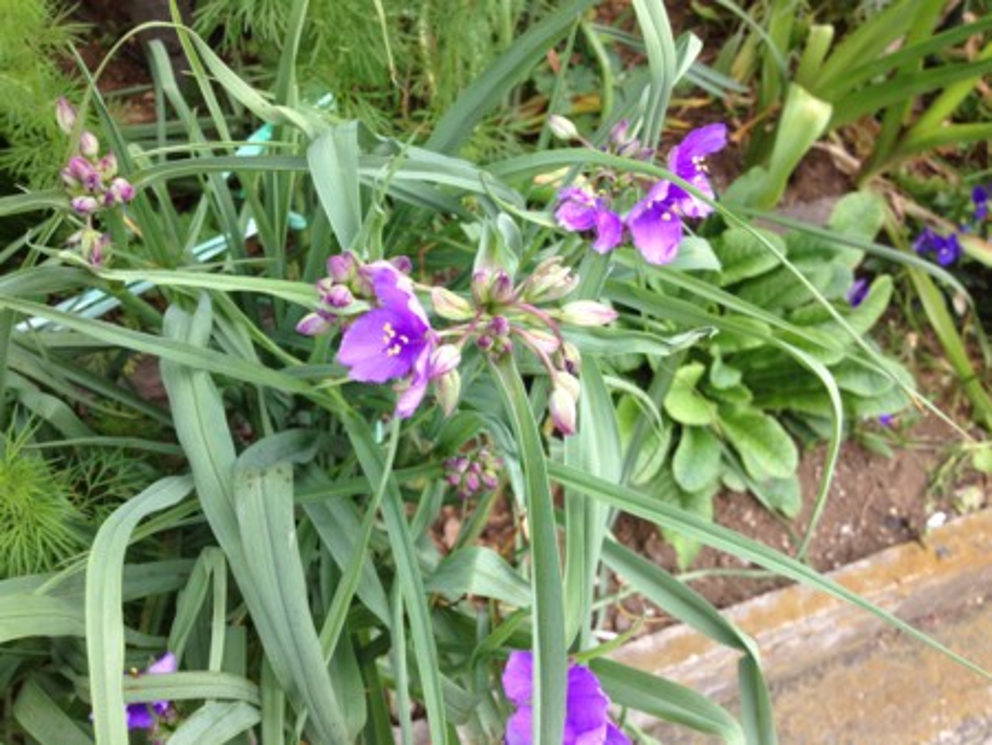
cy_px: 372
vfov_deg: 40.7
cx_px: 496
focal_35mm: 35
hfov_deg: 52.6
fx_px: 1004
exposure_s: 1/199
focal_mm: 4.28
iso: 64
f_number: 2.4
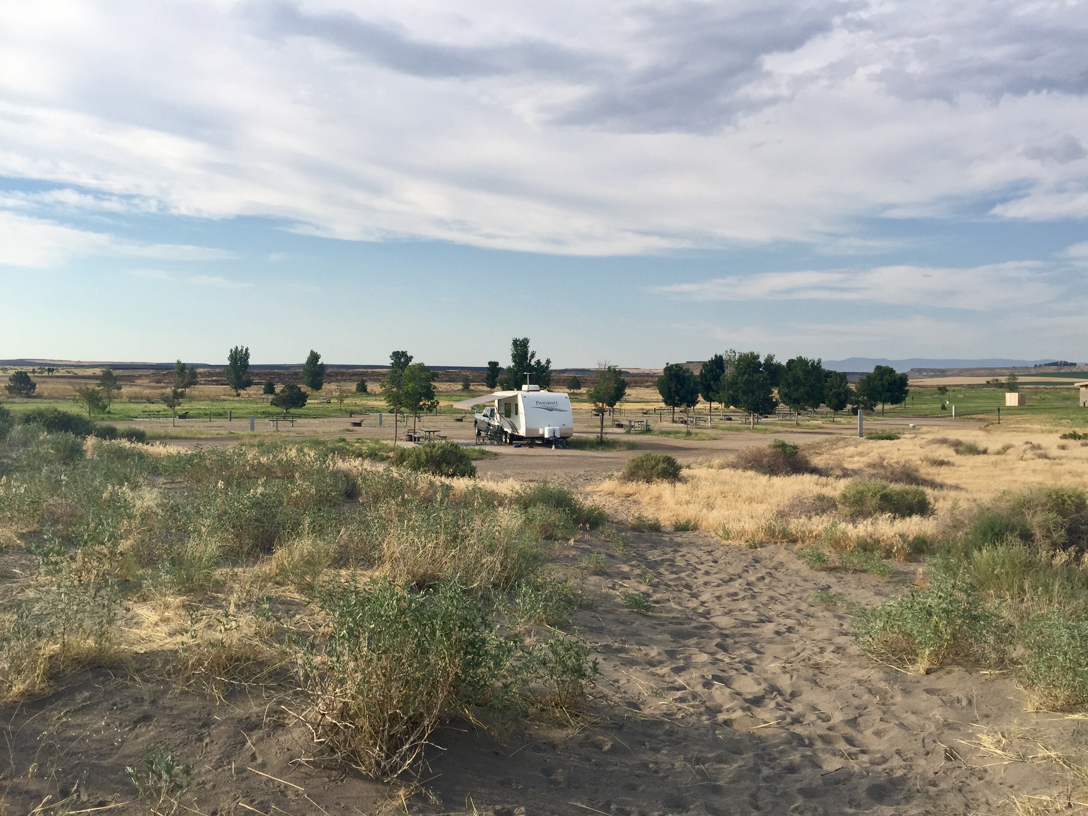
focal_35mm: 30
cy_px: 417
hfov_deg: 60.0
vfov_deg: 46.8
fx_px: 943
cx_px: 561
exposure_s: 1/1522
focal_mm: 4.15
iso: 32
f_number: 2.2
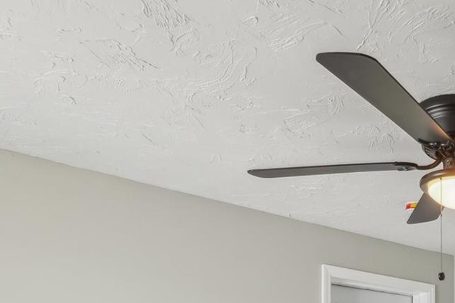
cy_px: 363
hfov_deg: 39.0
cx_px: 510
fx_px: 505
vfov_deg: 28.9
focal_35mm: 40
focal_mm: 16
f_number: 8
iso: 400
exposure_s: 1/15
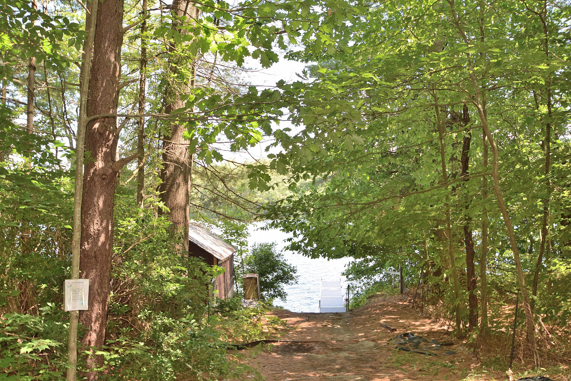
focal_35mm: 36
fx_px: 571
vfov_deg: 36.9
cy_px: 190
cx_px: 286
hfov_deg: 53.1
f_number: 5.6
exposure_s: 1/125
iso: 250
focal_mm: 24
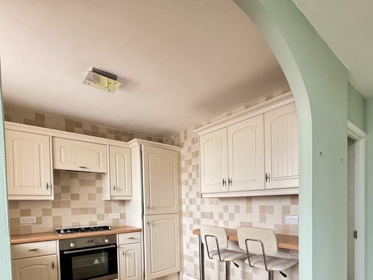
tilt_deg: -3.4
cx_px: 238
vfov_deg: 60.0
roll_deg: +0.9
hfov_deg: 77.3
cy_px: 209
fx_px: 226
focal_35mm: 21
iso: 320
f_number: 2.2
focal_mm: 2.22
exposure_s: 1/94
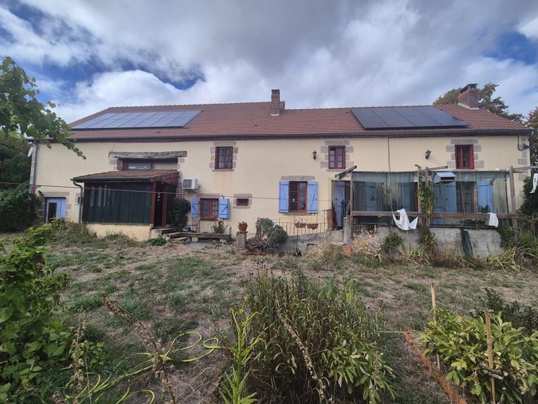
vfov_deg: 89.9
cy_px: 202
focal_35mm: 13
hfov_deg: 106.2
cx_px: 269
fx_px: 202
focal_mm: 2.2
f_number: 2.2
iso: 50
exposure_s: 1/2752
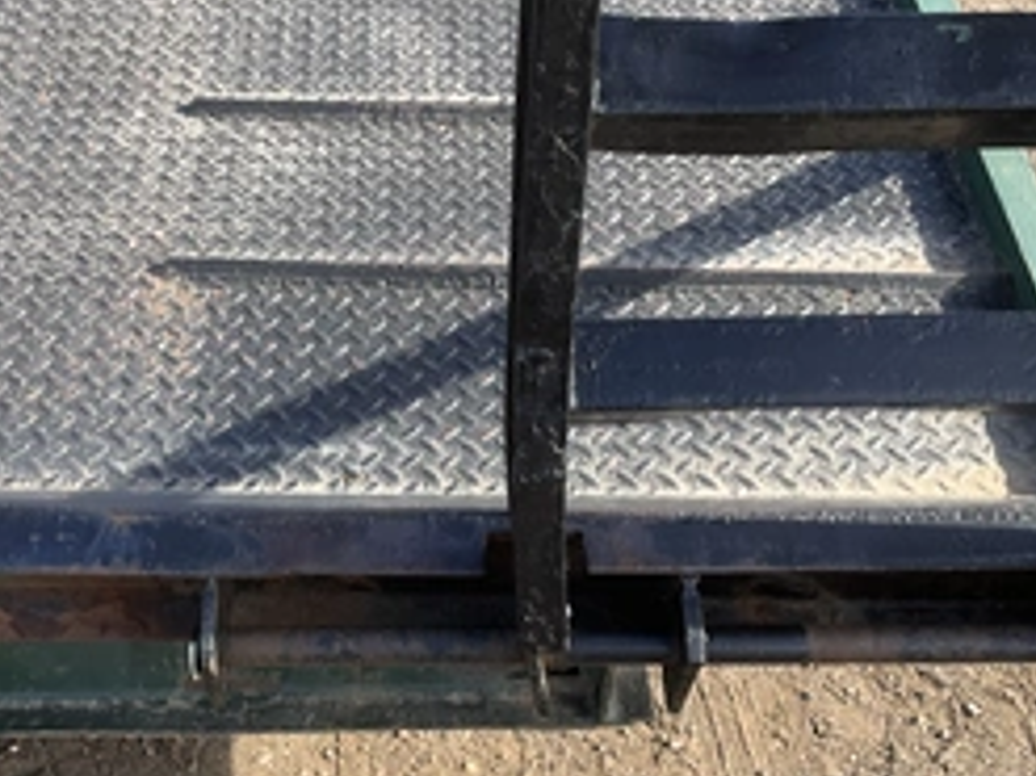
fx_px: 1406
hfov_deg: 40.2
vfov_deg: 30.8
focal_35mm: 47
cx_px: 398
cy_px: 415
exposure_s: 1/346
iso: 25
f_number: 1.8
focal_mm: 3
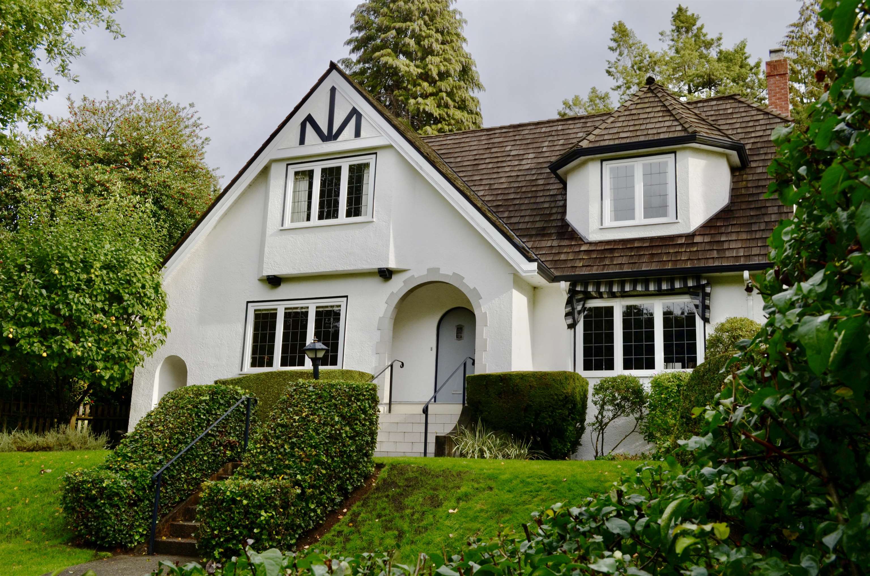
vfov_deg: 36.7
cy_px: 288
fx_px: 868
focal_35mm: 36
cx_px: 435
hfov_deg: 53.2
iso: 200
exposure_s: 1/250
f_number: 8
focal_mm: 24
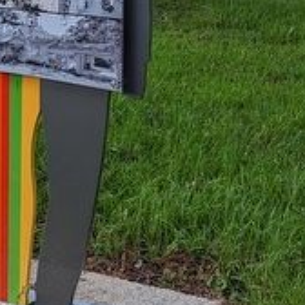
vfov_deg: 16.8
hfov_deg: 17.1
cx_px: 64
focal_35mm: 101
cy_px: -9
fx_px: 1007
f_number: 1.85
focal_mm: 6.81
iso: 31
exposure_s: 1/264
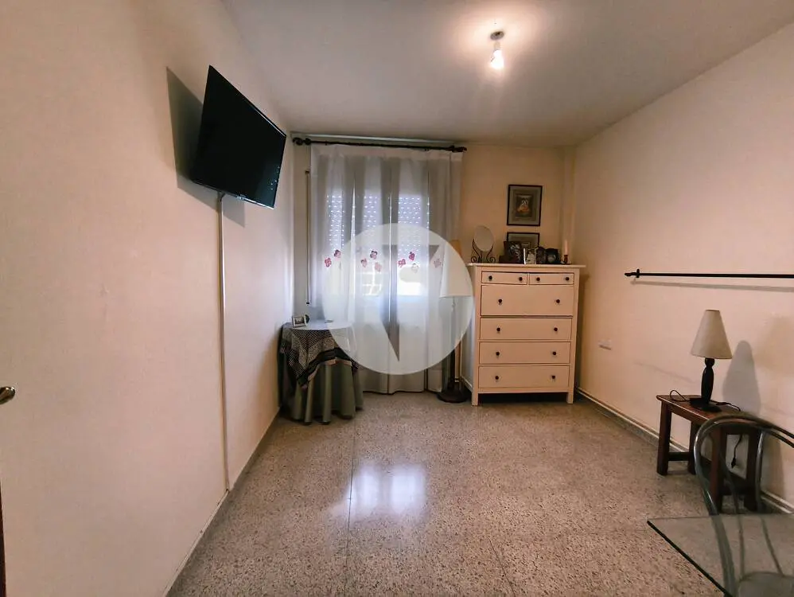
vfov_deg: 81.8
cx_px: 397
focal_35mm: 15
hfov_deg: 98.1
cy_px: 298
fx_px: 344
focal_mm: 1.65
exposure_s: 1/33.3
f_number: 2.2
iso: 500
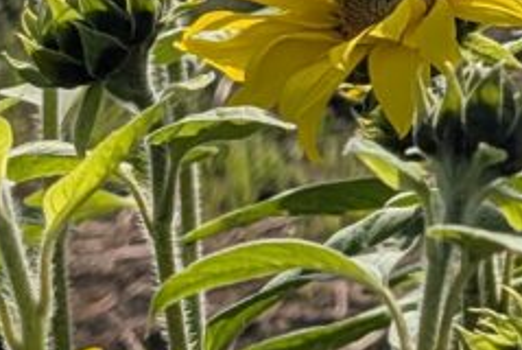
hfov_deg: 8.2
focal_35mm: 243
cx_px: 902
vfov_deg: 5.5
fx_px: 3528
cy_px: -477
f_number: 1.68
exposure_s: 1/3195
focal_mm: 6.9
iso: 23
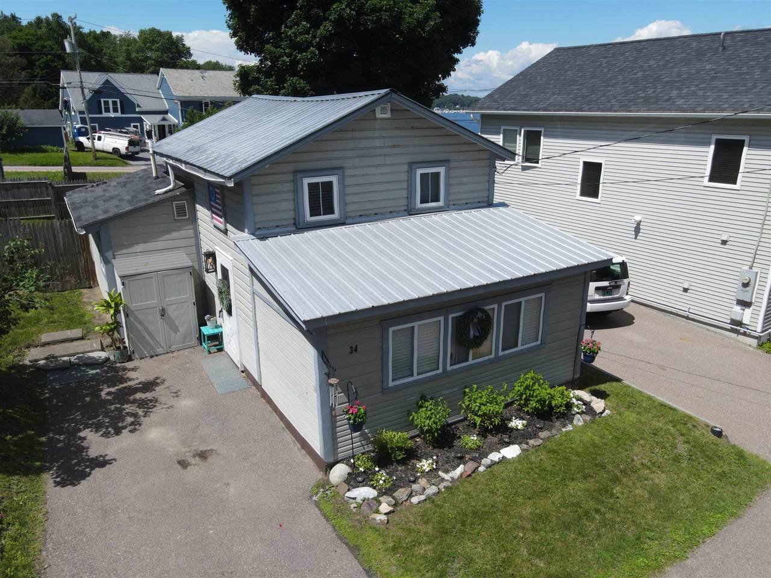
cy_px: 289
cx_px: 386
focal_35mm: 24
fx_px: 535
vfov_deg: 56.8
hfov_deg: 71.6
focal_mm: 4.5
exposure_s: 1/800
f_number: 2.8
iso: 100
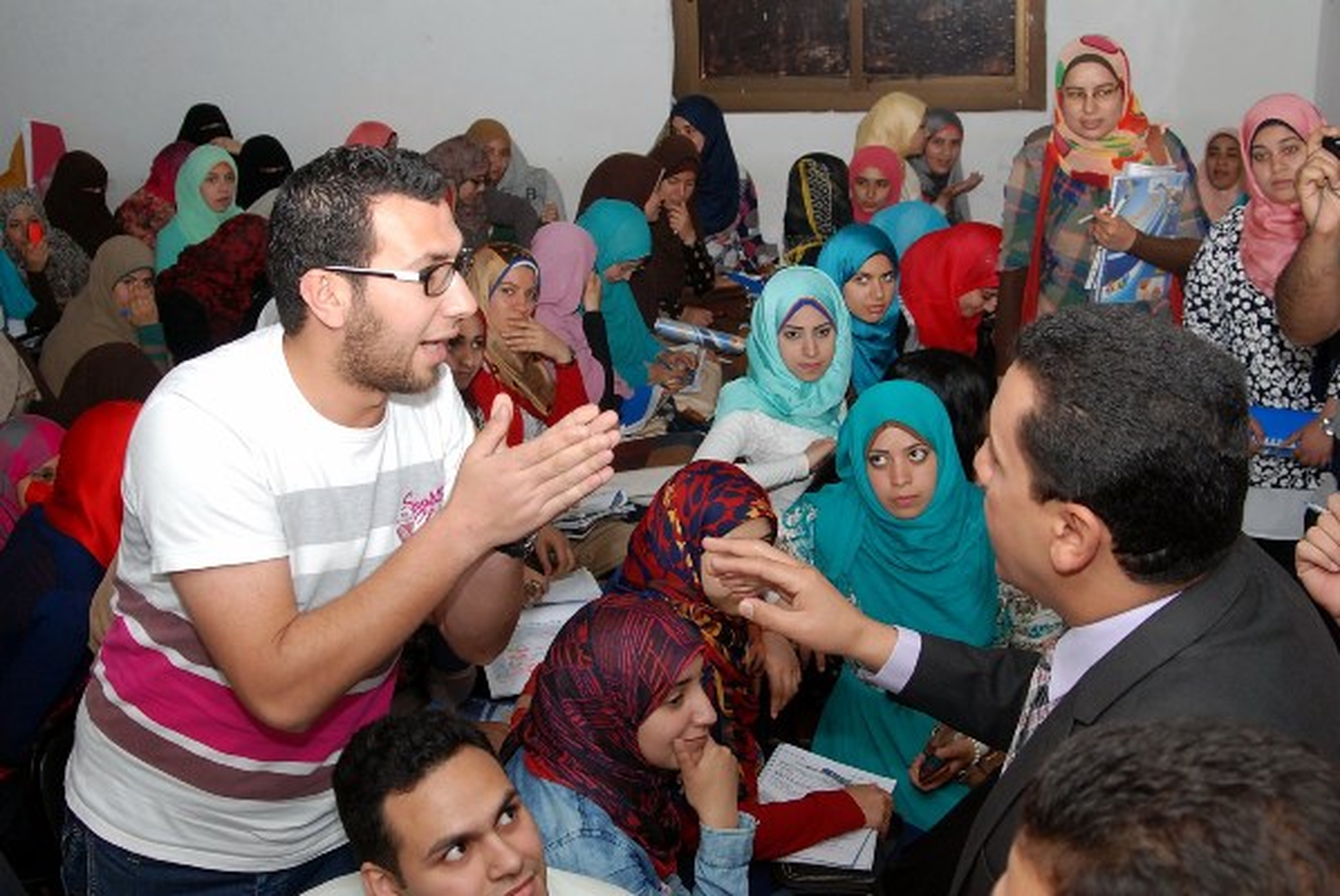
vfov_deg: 32.0
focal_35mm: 42
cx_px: 670
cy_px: 448
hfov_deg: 46.4
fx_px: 1565
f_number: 5.6
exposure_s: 1/125
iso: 500
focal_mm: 28
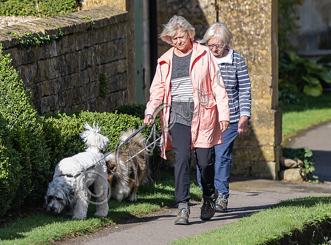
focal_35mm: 529
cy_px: 73
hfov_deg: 3.8
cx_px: -88
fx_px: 5035
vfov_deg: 2.8
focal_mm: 200
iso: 400
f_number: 2.8
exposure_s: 1/4000
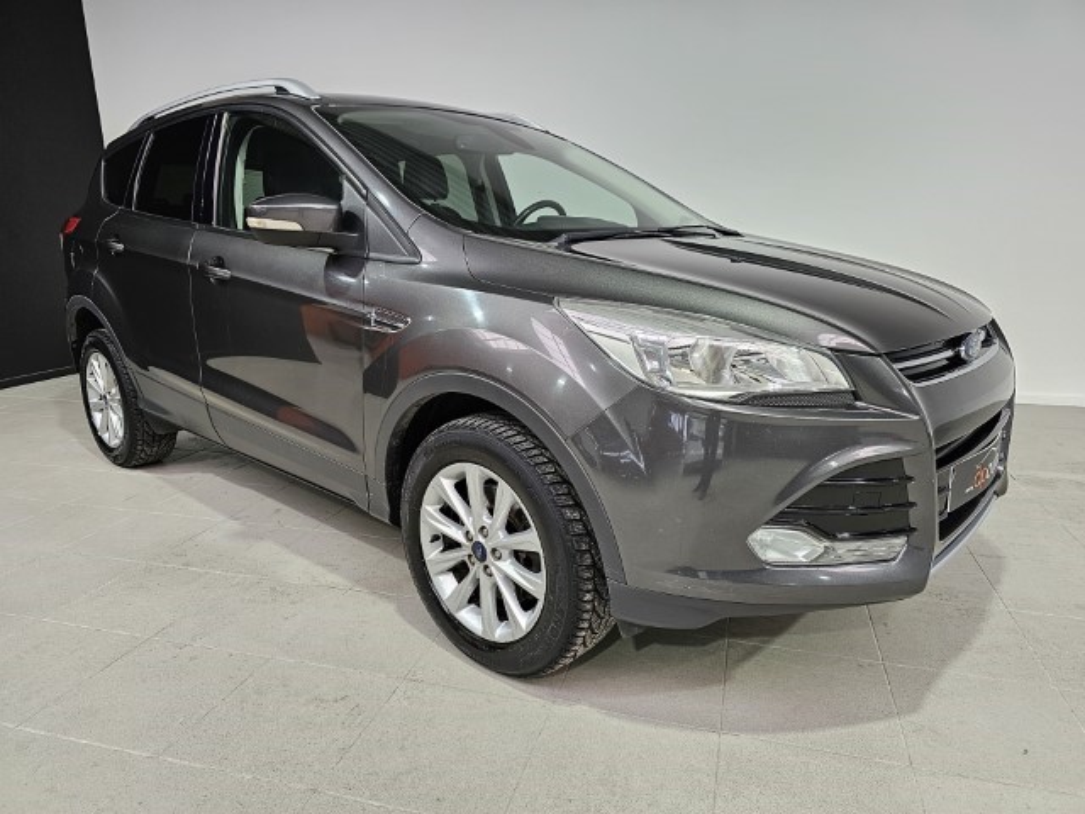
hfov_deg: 73.9
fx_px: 721
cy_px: 407
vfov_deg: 58.9
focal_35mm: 23
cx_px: 542
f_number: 1.7
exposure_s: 1/180
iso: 160
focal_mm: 6.3
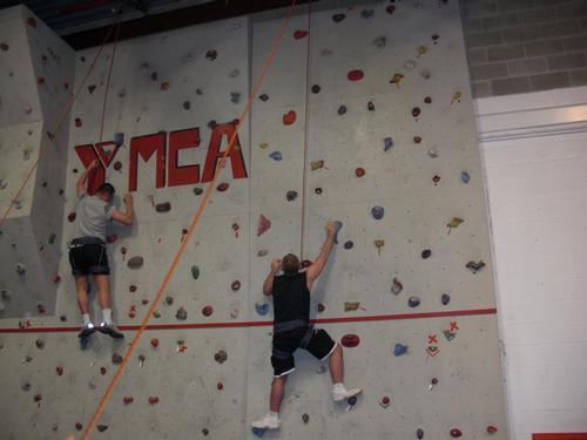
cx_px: 294
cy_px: 220
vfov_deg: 39.7
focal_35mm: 36
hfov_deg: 51.4
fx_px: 610
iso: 200
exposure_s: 1/60
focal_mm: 6.3
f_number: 2.8
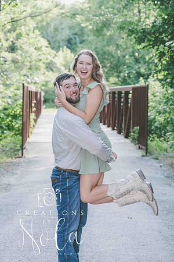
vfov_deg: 23.6
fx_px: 623
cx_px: 87
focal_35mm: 86
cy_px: 131
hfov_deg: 15.9
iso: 1600
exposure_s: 1/500
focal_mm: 86
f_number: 5.6
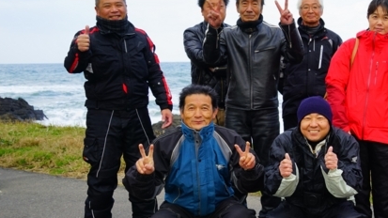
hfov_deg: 31.2
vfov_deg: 19.1
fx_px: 648
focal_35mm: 63
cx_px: 375
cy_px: 100
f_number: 7.1
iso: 100
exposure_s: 1/100
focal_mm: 31
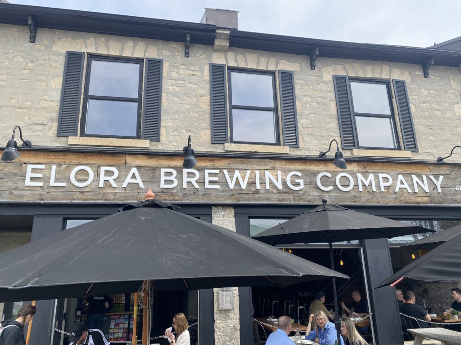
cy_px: 172
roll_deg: +2.0
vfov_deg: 53.1
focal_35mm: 26
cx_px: 230
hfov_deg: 67.3
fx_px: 346
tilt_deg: +15.4
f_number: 1.8
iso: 32
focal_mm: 4.25
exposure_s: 1/1182
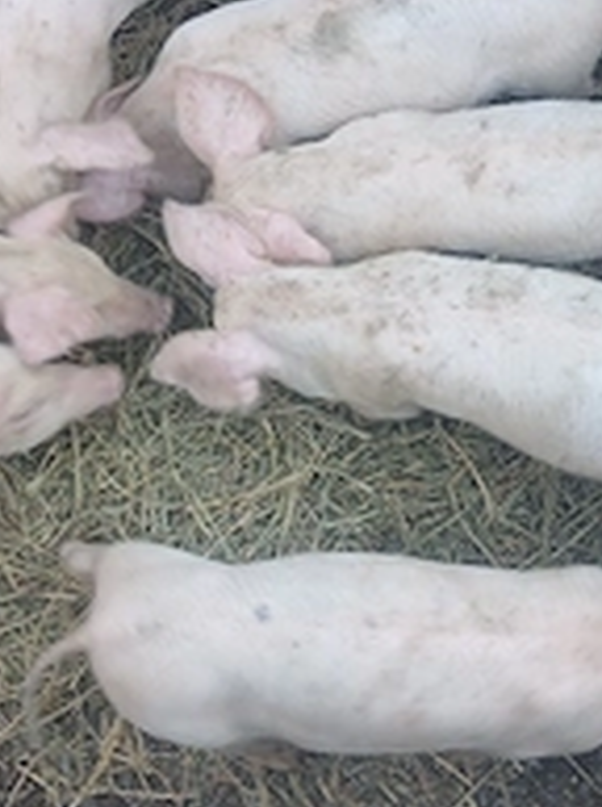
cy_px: 297
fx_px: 1256
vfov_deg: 35.4
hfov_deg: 26.9
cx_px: 351
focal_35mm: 54
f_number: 1.8
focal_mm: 3.98
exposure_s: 1/50.3
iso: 32
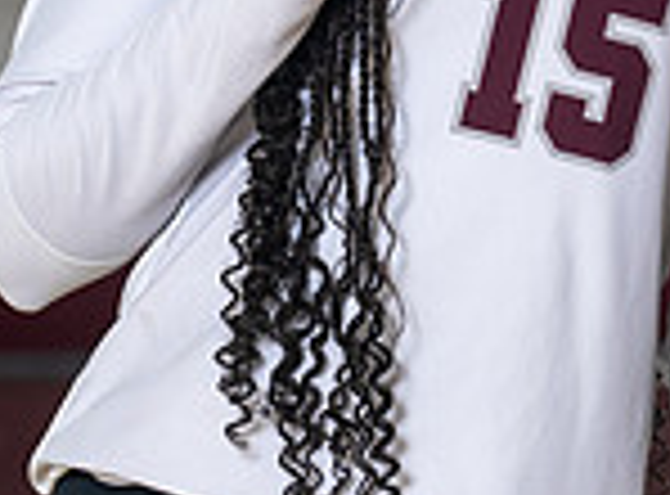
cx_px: 1109
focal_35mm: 827
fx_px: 15917
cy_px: 144
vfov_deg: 1.8
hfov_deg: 2.4
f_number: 5.6
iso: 400
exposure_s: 1/200
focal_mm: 155
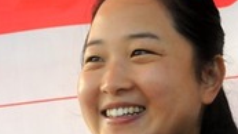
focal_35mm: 169
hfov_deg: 12.7
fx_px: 1065
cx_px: 41
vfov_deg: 7.0
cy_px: 214
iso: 1600
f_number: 13
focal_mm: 31
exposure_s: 1/640
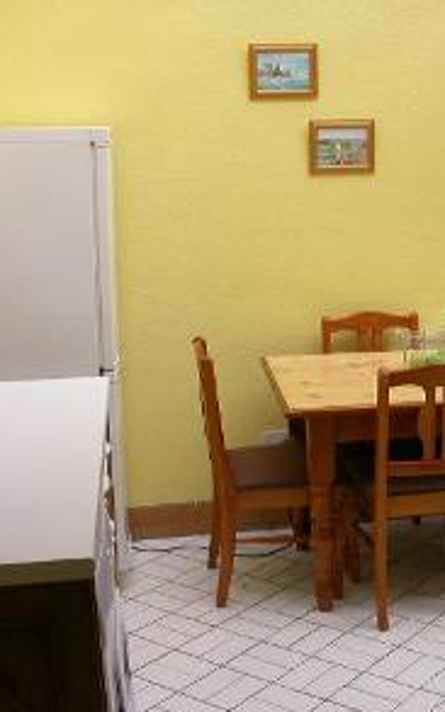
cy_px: 357
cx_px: 440
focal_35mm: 55
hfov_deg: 22.7
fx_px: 1068
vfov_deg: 36.9
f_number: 5.3
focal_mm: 7.85
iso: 100
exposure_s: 1/162
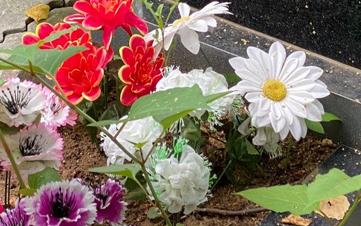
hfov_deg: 13.9
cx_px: 225
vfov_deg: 8.5
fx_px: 1476
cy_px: -132
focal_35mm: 150
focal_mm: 6
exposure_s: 1/121
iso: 64
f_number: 2
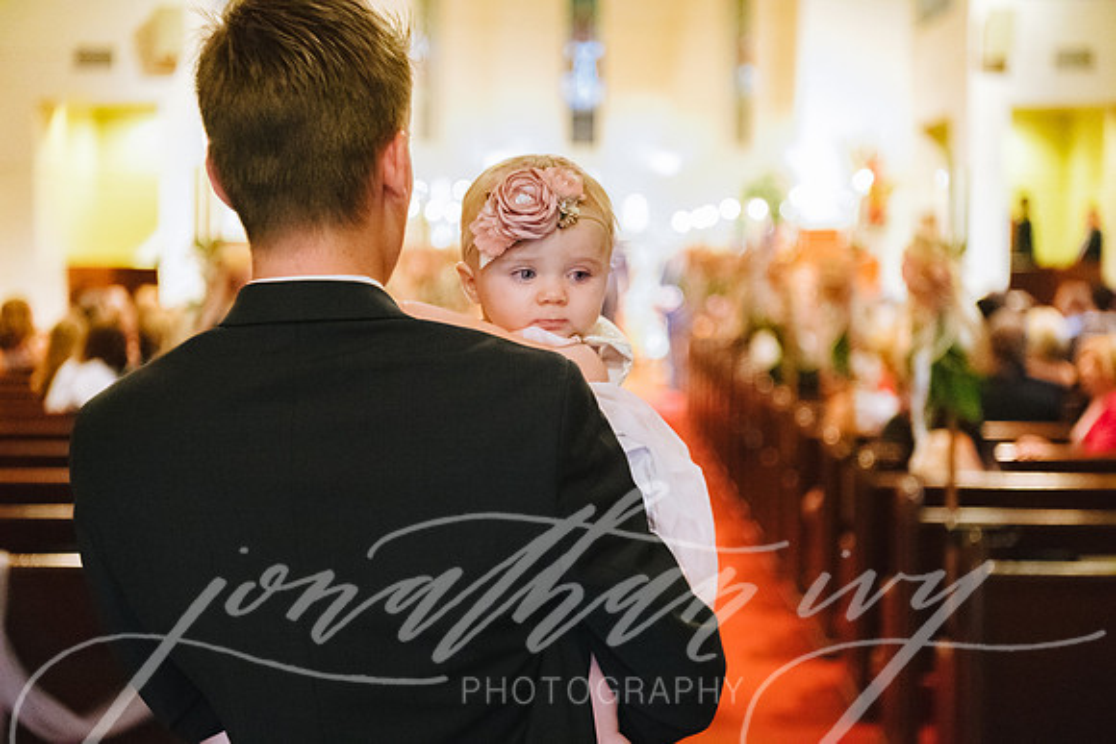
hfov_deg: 31.0
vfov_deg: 20.9
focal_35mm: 65
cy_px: 372
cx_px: 558
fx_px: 2015
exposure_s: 1/125
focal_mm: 65
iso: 25600
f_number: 2.8
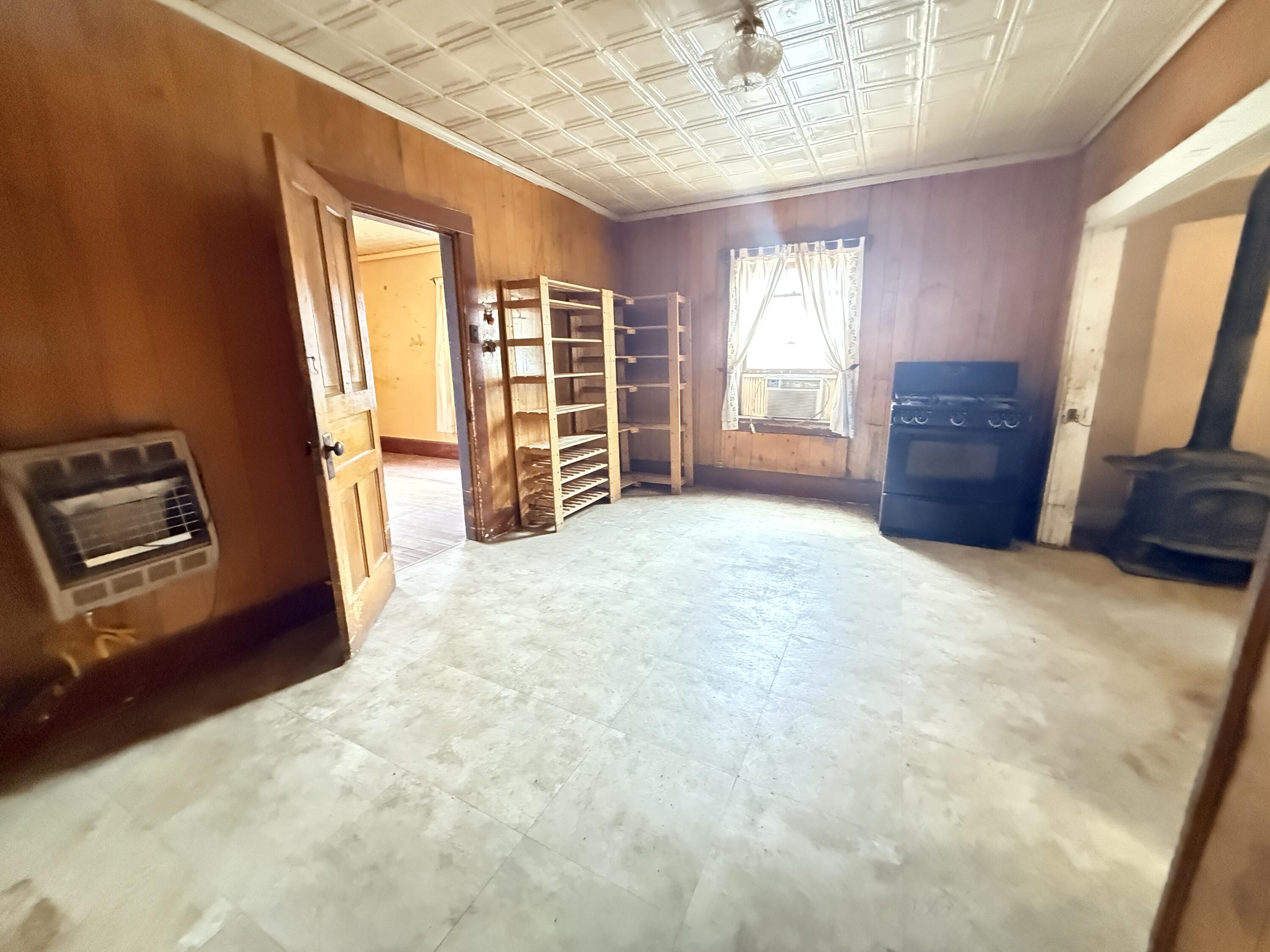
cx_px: 635
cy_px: 476
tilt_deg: -13.3
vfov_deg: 85.7
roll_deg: +0.2
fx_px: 514
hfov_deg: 102.1
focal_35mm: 14
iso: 1250
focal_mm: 2.22
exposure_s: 1/40
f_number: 2.2
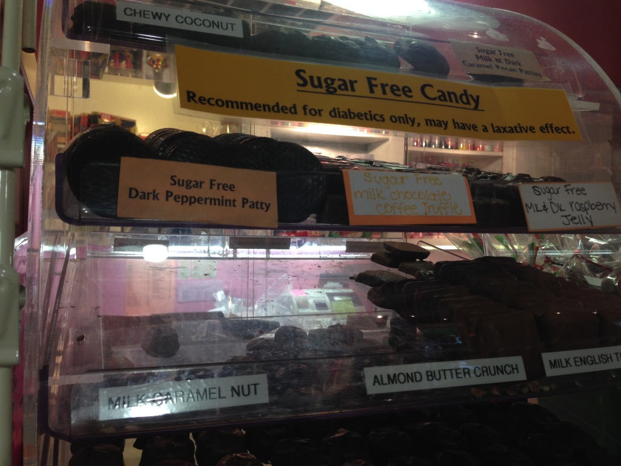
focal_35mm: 33
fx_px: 592
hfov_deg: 55.4
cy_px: 233
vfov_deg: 42.9
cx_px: 310
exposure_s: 1/24
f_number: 2.4
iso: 50
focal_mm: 4.12
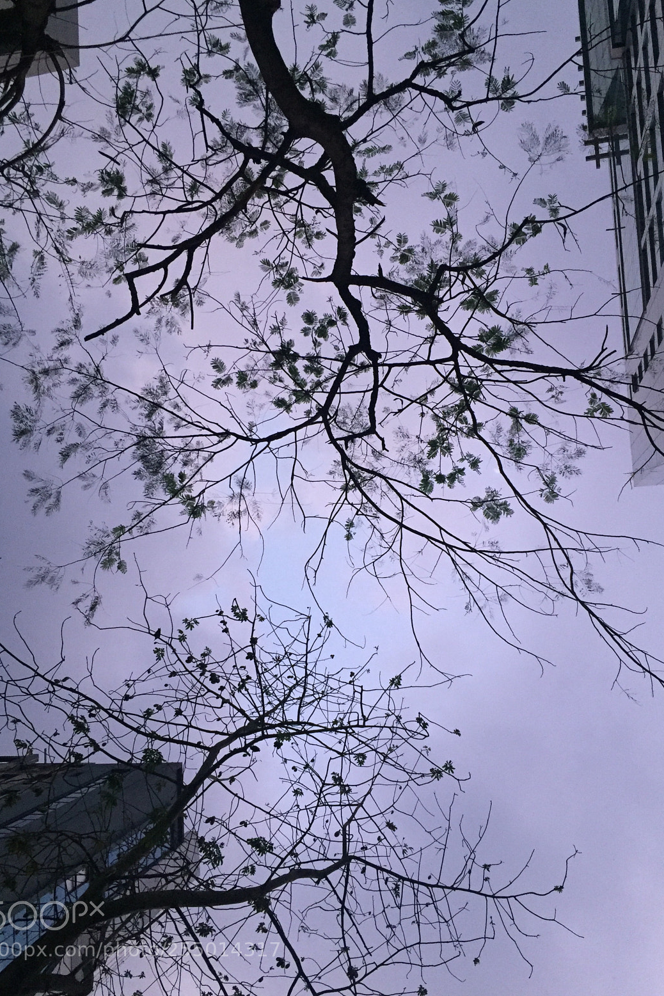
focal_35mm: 31
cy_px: 488
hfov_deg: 42.3
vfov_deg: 60.3
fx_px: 858
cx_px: 329
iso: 250
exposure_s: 1/33
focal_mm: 4.15
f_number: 2.2
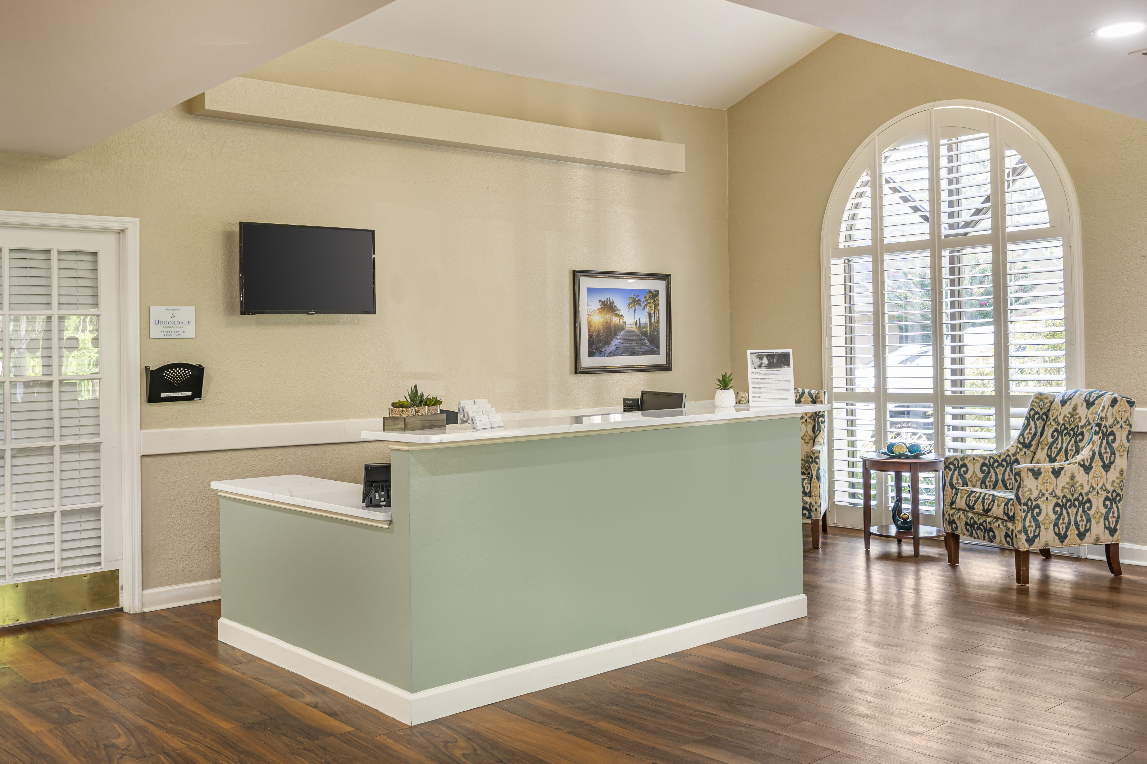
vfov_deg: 41.1
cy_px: 382
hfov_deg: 58.7
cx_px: 574
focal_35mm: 32
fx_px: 1019
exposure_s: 1/8
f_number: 10
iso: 400
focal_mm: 32
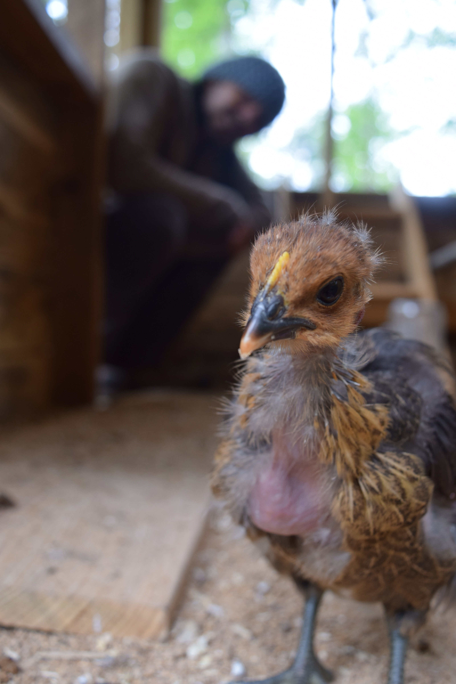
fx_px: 655
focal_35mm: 34
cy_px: 342
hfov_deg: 38.4
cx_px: 228
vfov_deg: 55.1
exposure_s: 1/100
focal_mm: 23
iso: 400
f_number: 5
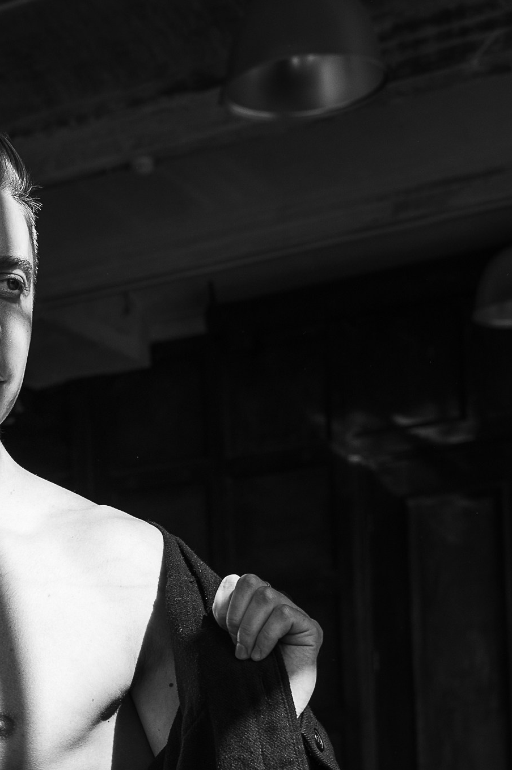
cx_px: 4
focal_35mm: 79
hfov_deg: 16.9
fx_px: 1688
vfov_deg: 24.3
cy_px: 813
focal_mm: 32.5
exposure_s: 1/400
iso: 80
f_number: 5
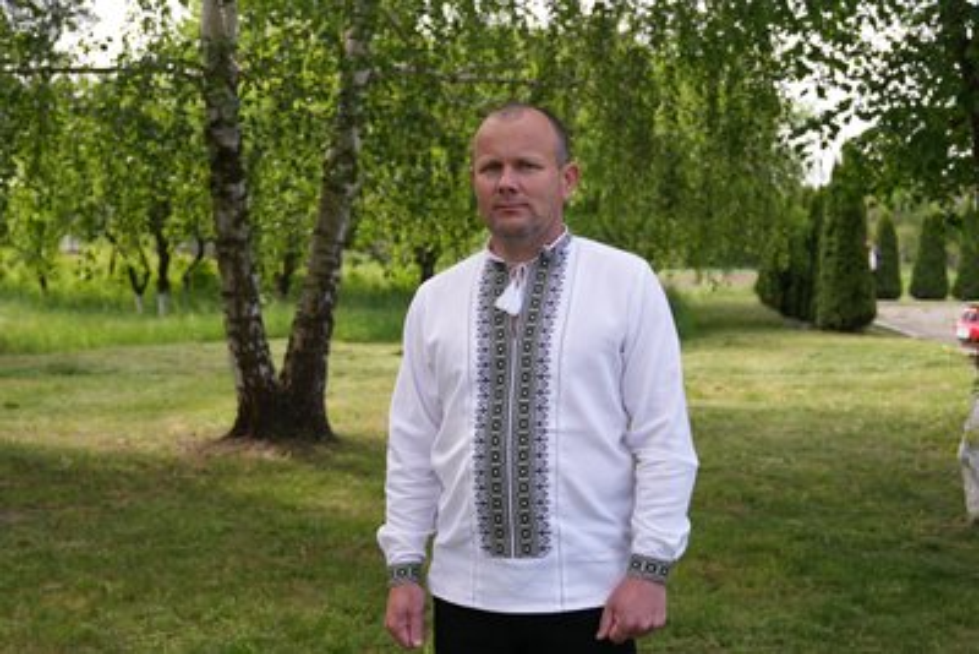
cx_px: 490
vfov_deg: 29.3
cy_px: 327
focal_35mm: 46
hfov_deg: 42.7
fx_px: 1251
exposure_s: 1/400
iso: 100
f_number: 3.5
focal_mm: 31
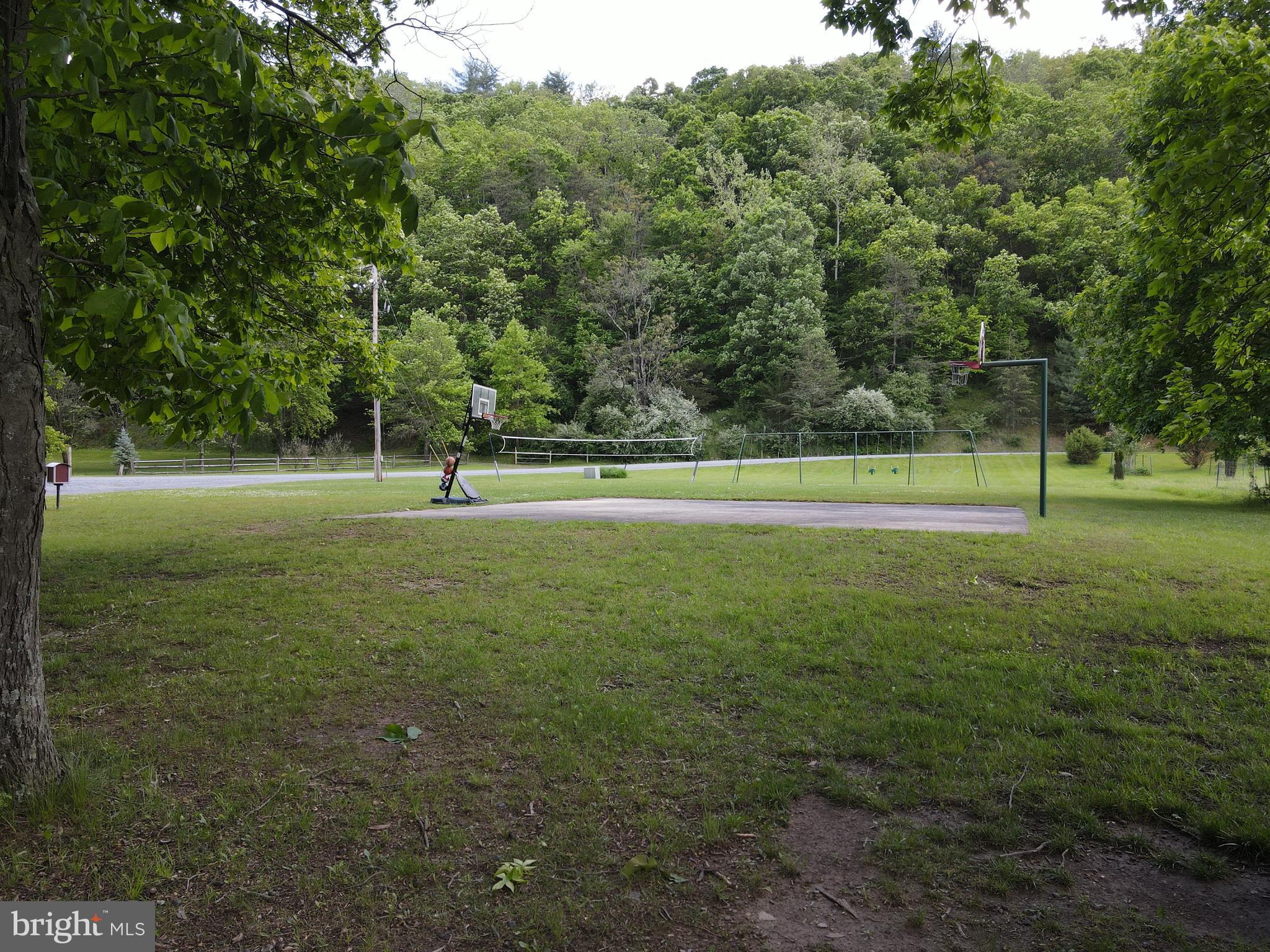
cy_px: 476
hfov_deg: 71.6
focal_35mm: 24
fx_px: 881
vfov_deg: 56.8
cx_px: 635
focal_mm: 4.5
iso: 100
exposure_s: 1/100
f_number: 2.8
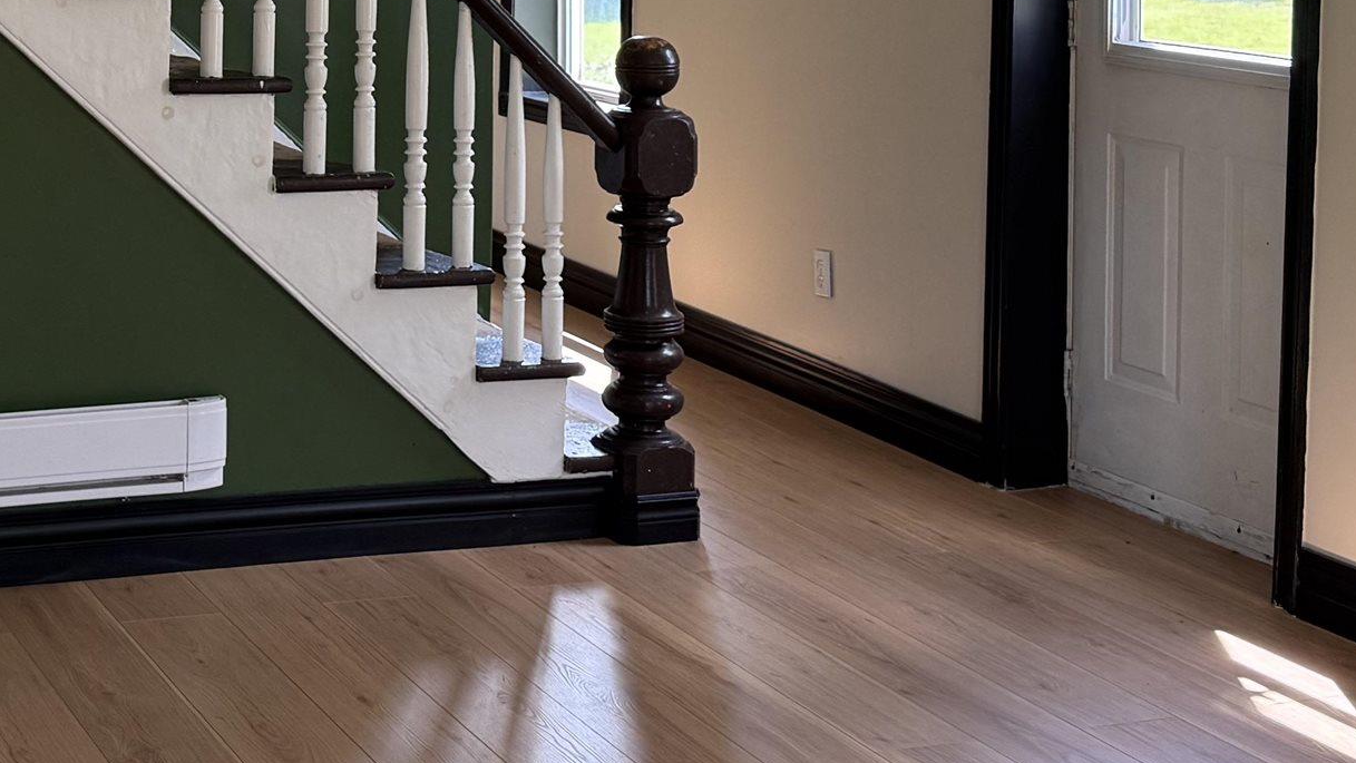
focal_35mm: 66
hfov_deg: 31.1
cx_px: 266
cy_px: -88
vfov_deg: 17.6
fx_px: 2373
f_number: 1.78
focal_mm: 6.76
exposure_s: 1/207
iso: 200
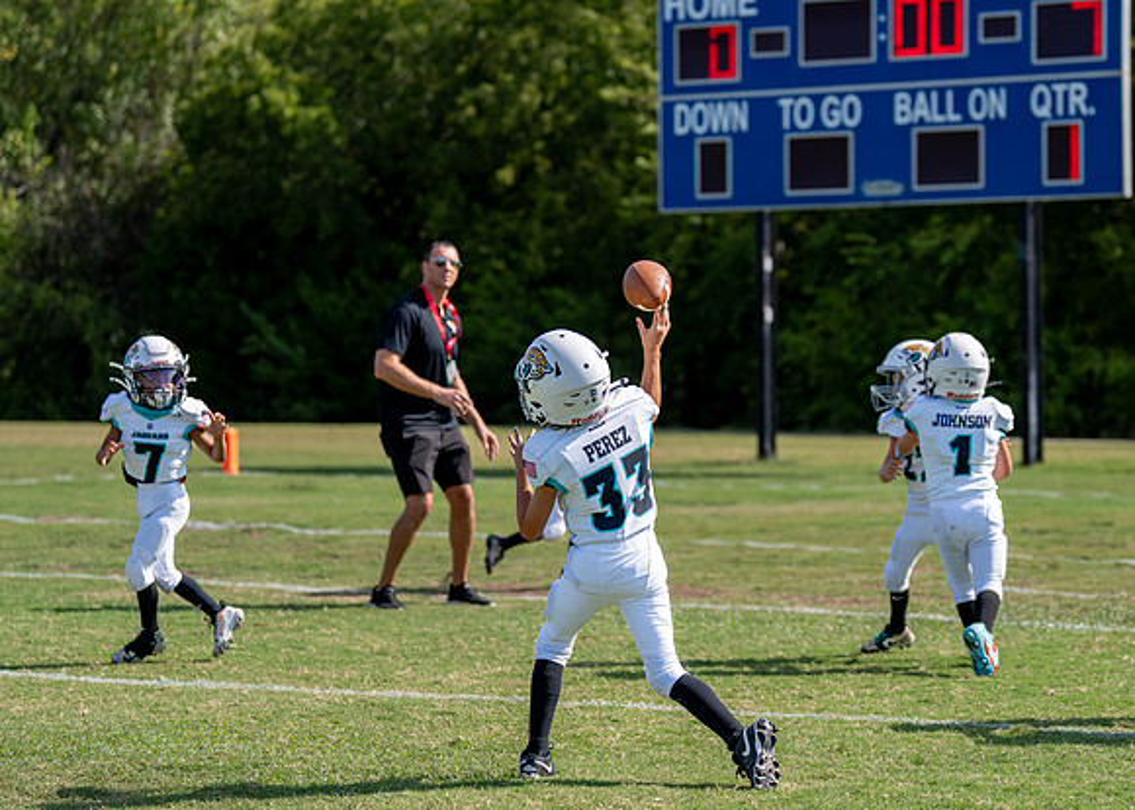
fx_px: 3752
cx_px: 677
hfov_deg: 17.2
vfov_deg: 12.3
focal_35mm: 116
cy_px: 414
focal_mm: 95
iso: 160
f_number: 2.8
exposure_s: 1/3200
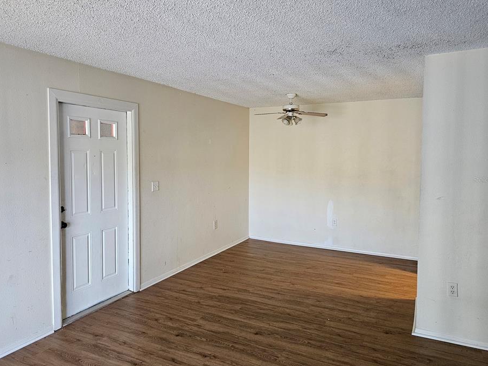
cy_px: 179
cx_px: 230
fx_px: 366
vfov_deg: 53.0
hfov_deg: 67.3
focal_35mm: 26
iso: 500
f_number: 1.7
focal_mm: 6.3
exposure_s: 1/60
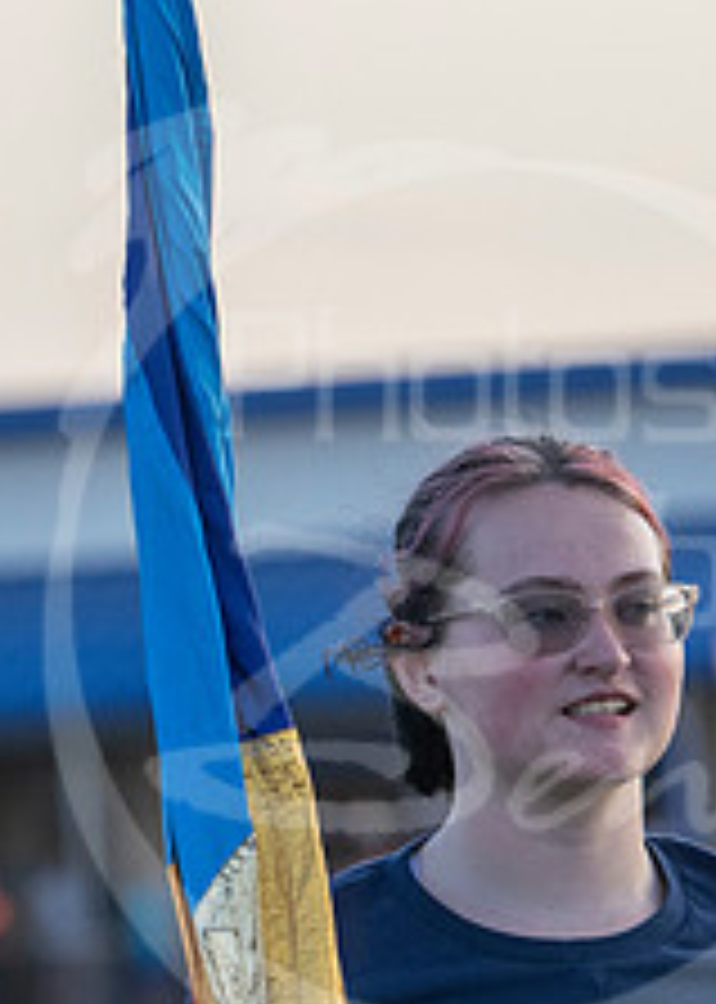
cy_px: 780
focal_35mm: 528
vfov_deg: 3.8
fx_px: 15050
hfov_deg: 2.7
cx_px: 538
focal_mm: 122
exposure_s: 1/1000
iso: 800
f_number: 4
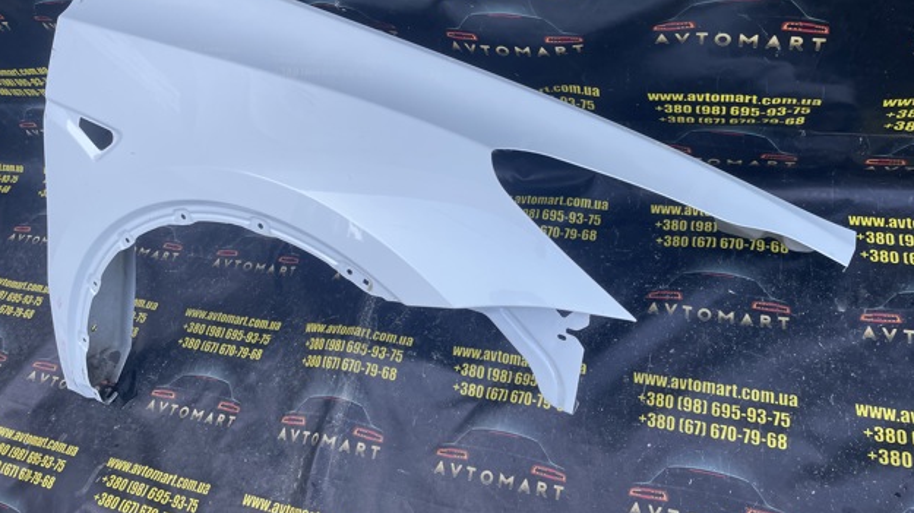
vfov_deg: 39.9
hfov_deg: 66.1
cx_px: 452
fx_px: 703
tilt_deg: -46.9
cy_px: 197
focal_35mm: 29
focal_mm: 4.2
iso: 32
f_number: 1.6
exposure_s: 1/375
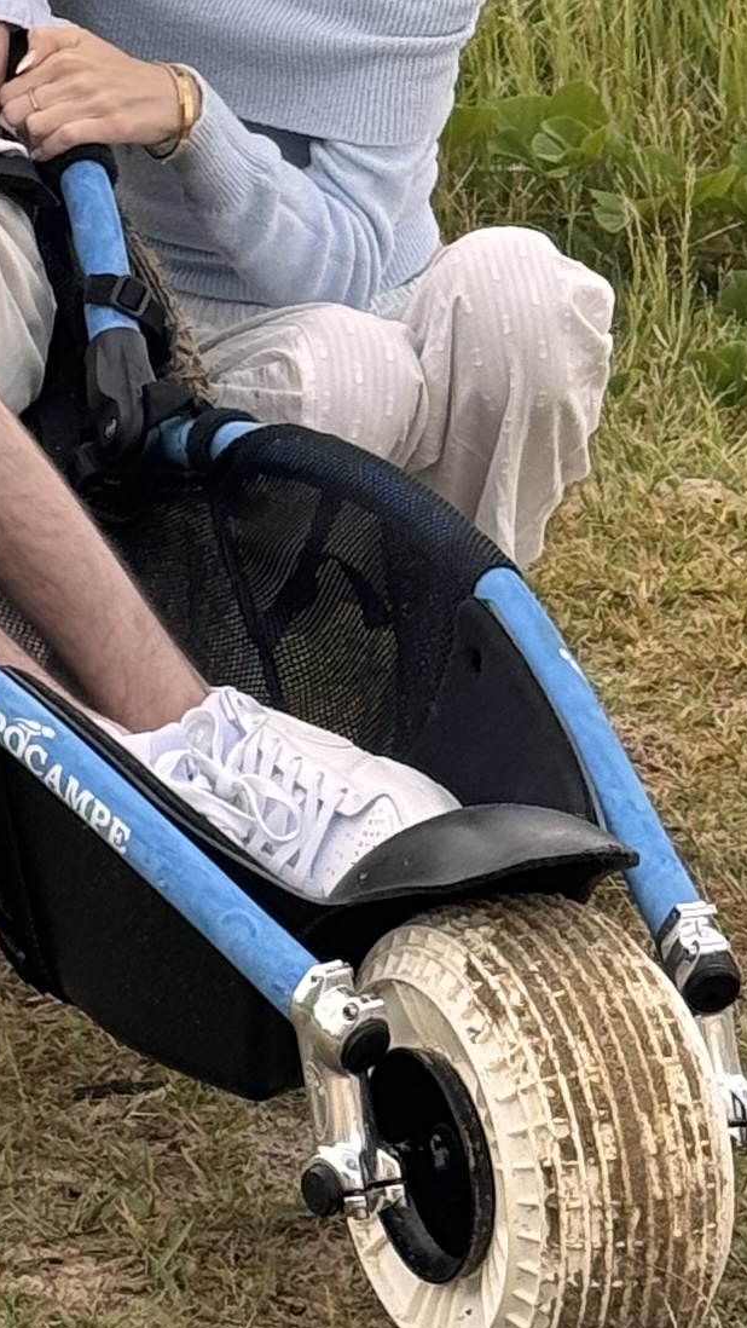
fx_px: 6758
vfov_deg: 11.1
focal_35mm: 192
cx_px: -506
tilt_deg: -4.5
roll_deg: +2.6
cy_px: 76
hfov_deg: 6.2
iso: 64
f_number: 1.78
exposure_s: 1/876
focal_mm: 6.76
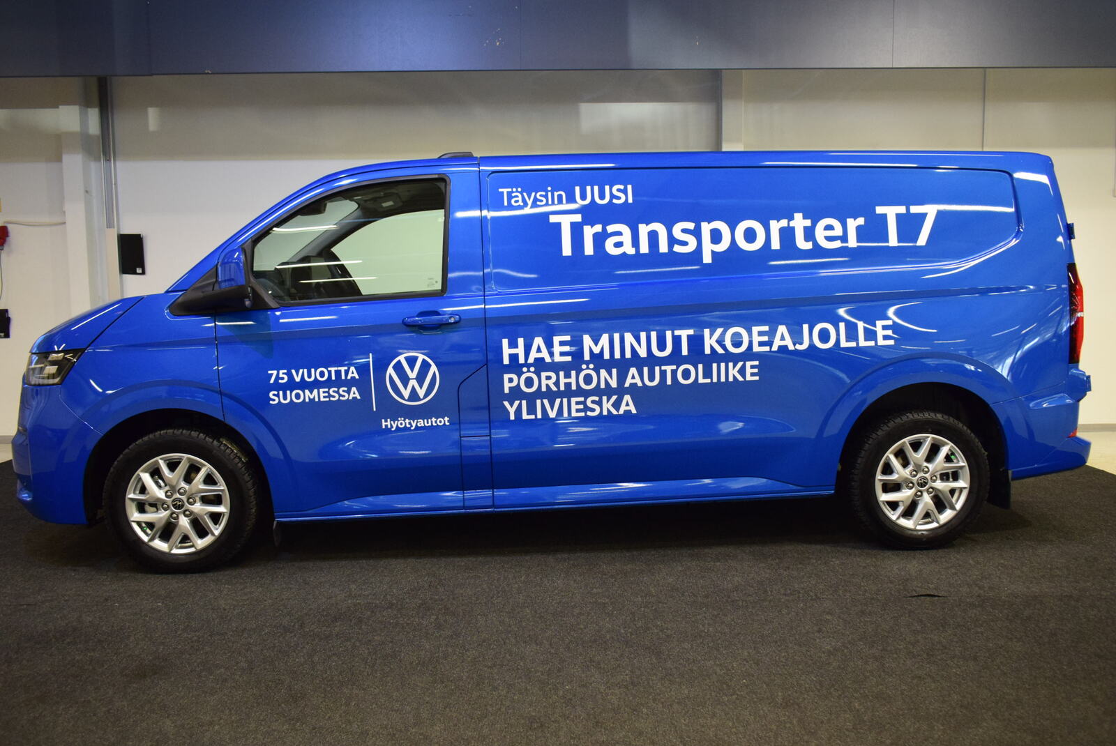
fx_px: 931
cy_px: 373
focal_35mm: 30
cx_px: 558
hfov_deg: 61.9
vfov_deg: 43.7
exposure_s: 1/100
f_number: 5
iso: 1600
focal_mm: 20
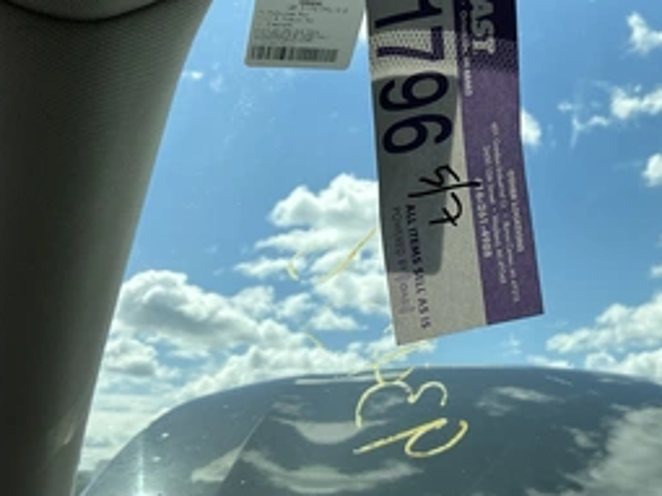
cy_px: 130
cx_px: 441
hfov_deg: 42.4
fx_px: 841
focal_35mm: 44
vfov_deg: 32.3
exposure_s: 1/1984
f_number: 1.8
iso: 25
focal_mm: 3
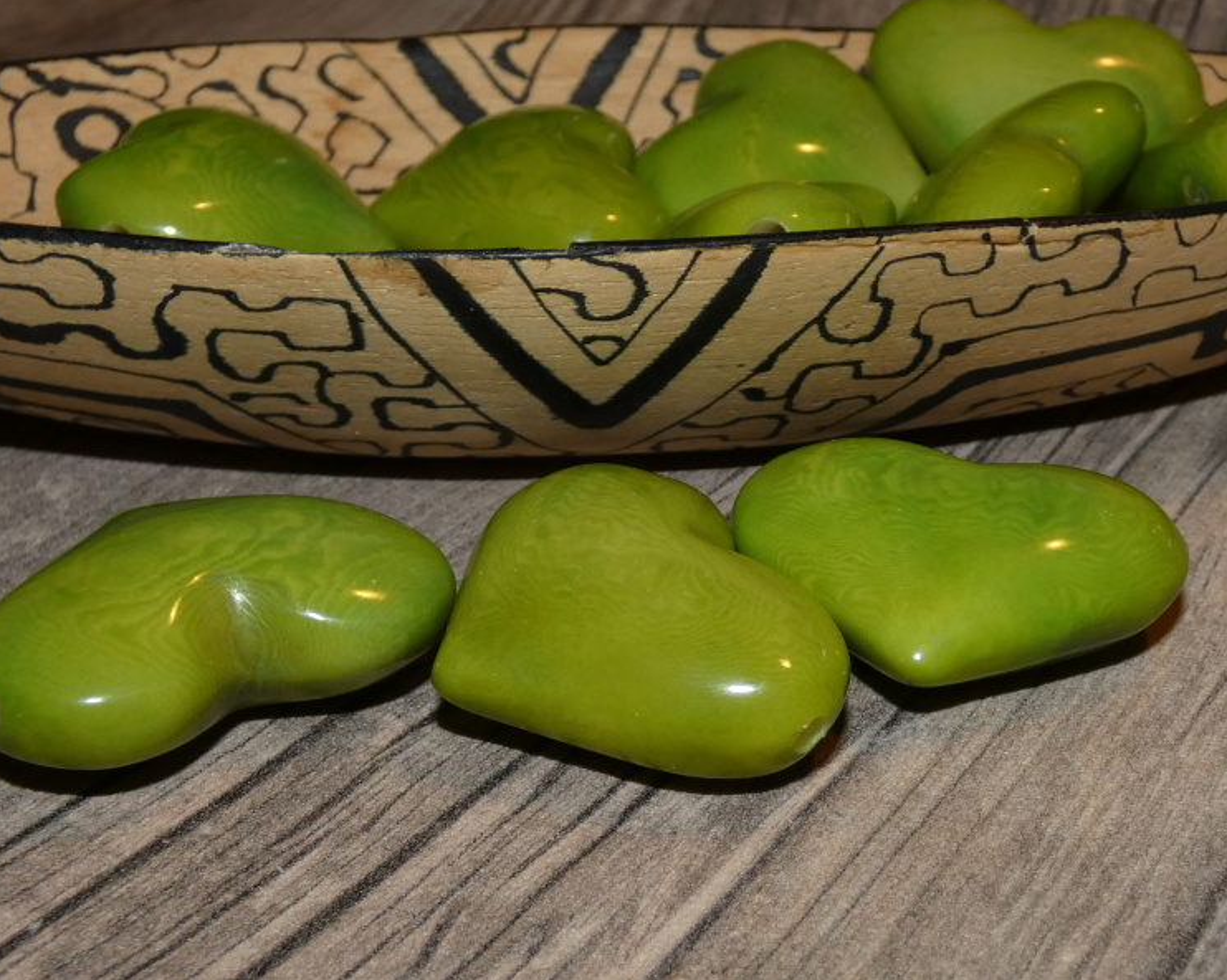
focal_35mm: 40
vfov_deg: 37.3
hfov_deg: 45.8
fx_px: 1452
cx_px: 594
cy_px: 491
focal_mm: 6.8
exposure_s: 1/60
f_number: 3.5
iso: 200
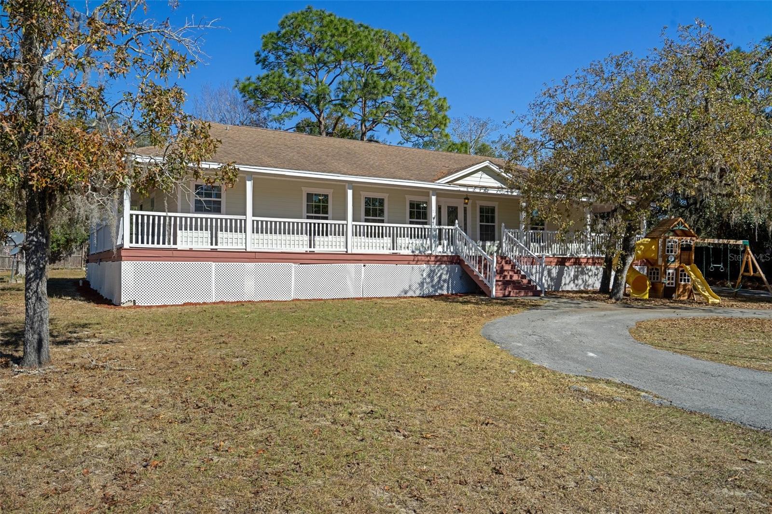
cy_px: 257
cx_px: 386
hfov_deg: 67.4
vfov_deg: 47.9
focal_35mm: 27
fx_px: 579
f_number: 8
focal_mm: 27
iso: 320
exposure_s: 1/1250
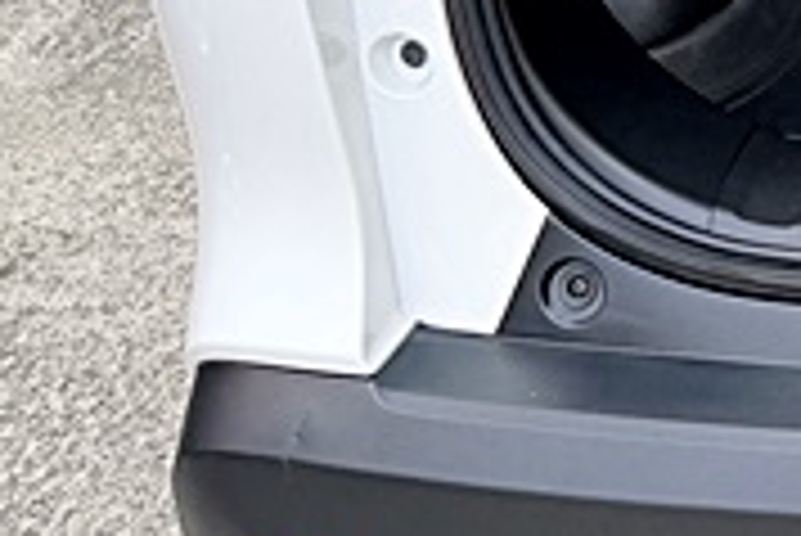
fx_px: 2494
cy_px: -441
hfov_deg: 15.5
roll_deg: -0.2
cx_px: 1462
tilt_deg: -20.3
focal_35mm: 112
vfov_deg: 11.4
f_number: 1.78
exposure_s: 1/683
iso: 80
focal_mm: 6.76
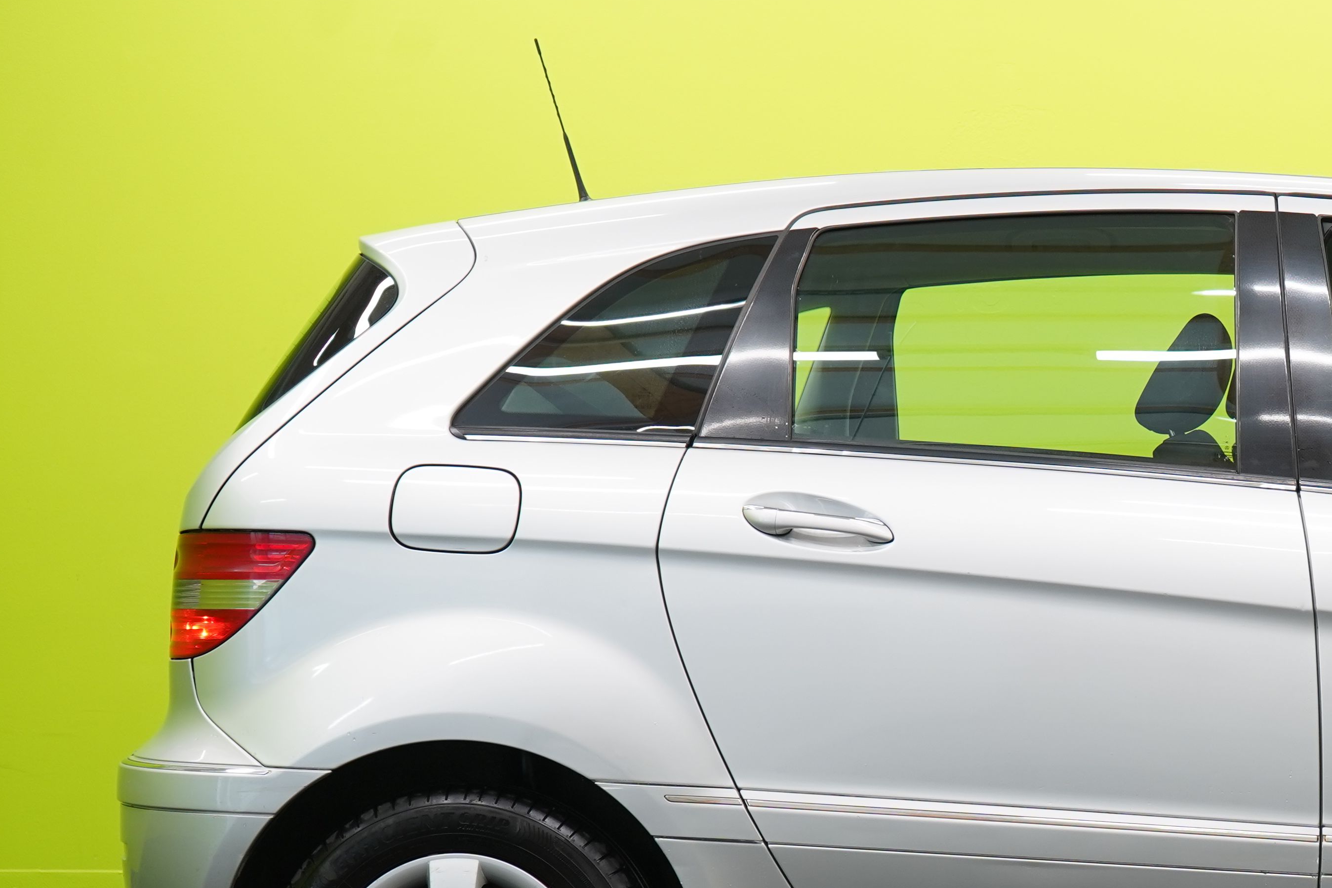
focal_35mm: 109
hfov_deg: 18.1
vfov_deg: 12.5
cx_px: 1422
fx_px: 4033
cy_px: 633
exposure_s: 1/30
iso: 400
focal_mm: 49
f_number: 5
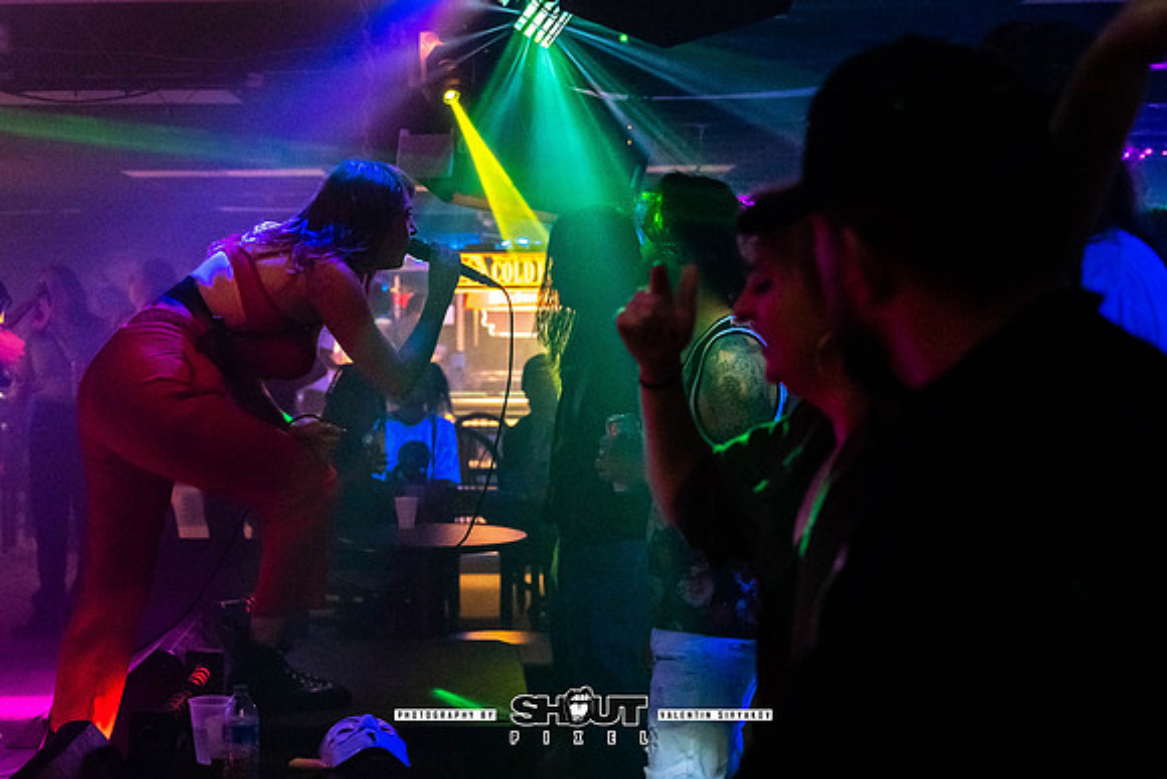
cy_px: 381
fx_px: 2019
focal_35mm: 62
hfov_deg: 32.1
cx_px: 436
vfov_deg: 21.8
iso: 3200
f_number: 2.8
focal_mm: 39.7
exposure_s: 1/250
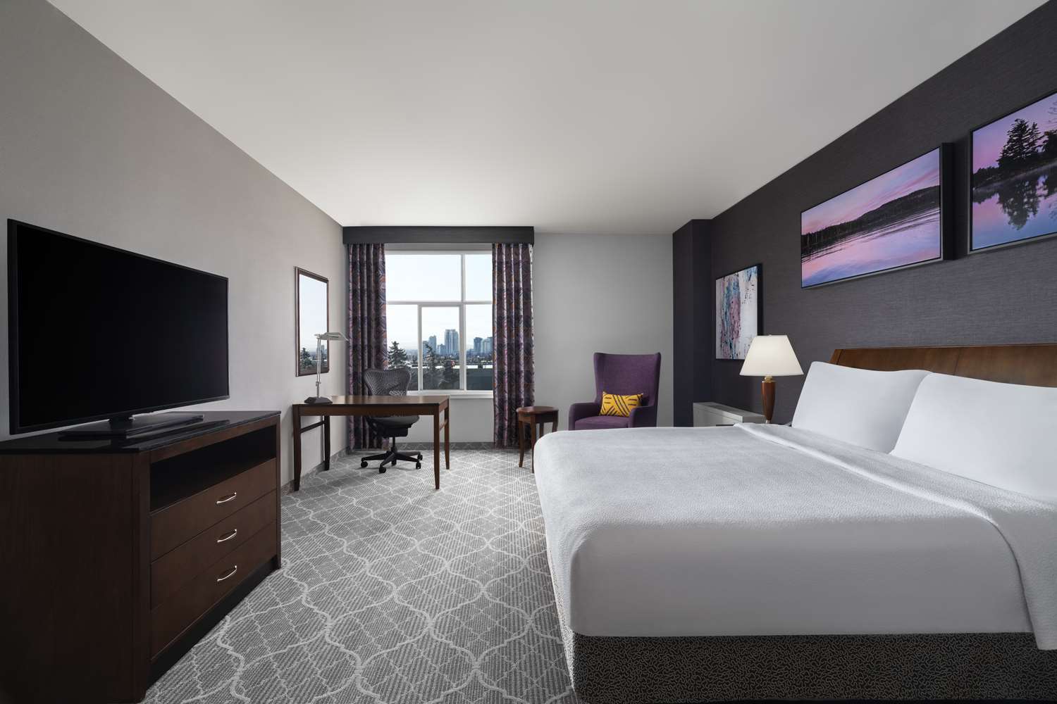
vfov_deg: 73.7
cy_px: 352
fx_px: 470
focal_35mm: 16
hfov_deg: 96.7
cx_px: 528
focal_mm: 16
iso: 400
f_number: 14
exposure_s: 2
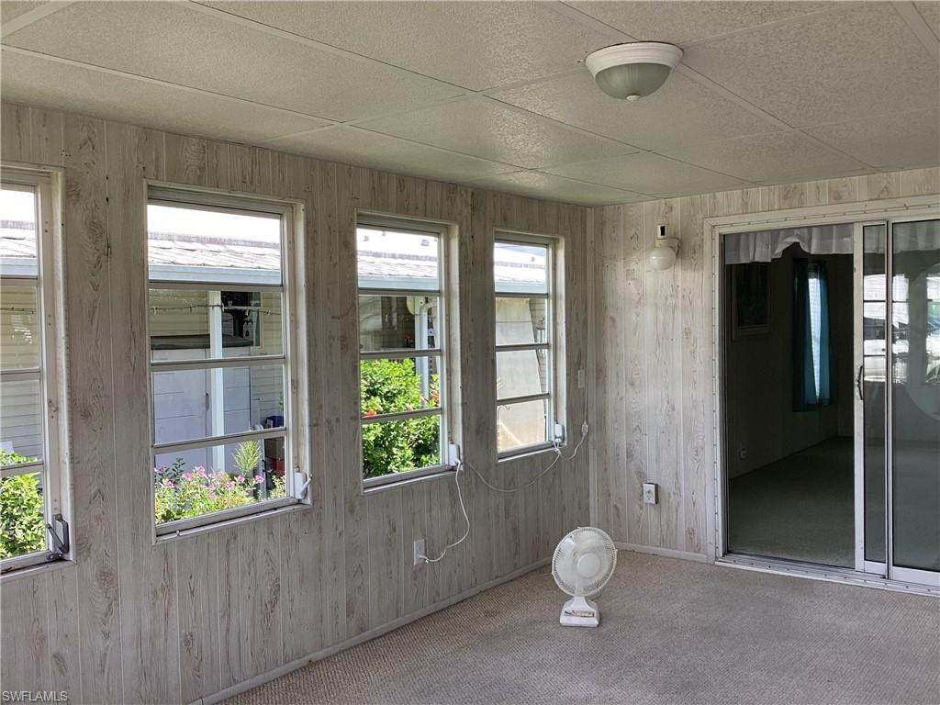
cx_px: 470
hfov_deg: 58.4
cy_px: 352
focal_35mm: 31
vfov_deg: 45.4
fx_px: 842
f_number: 2.4
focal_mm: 3.3
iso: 25
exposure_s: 1/171
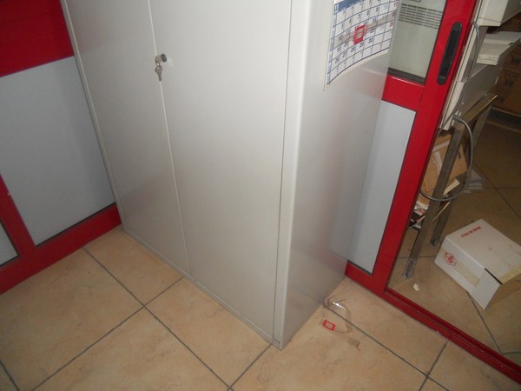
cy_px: 196
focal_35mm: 27
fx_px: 406
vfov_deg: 51.4
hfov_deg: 65.3
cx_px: 260
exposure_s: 1/25
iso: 200
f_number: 3.2
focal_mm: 4.9
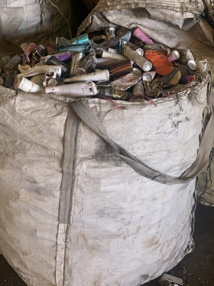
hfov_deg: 28.0
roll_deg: -1.0
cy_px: 143
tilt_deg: -31.4
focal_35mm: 52
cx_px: 107
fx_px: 429
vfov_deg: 36.8
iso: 125
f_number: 2.4
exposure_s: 1/82
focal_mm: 6
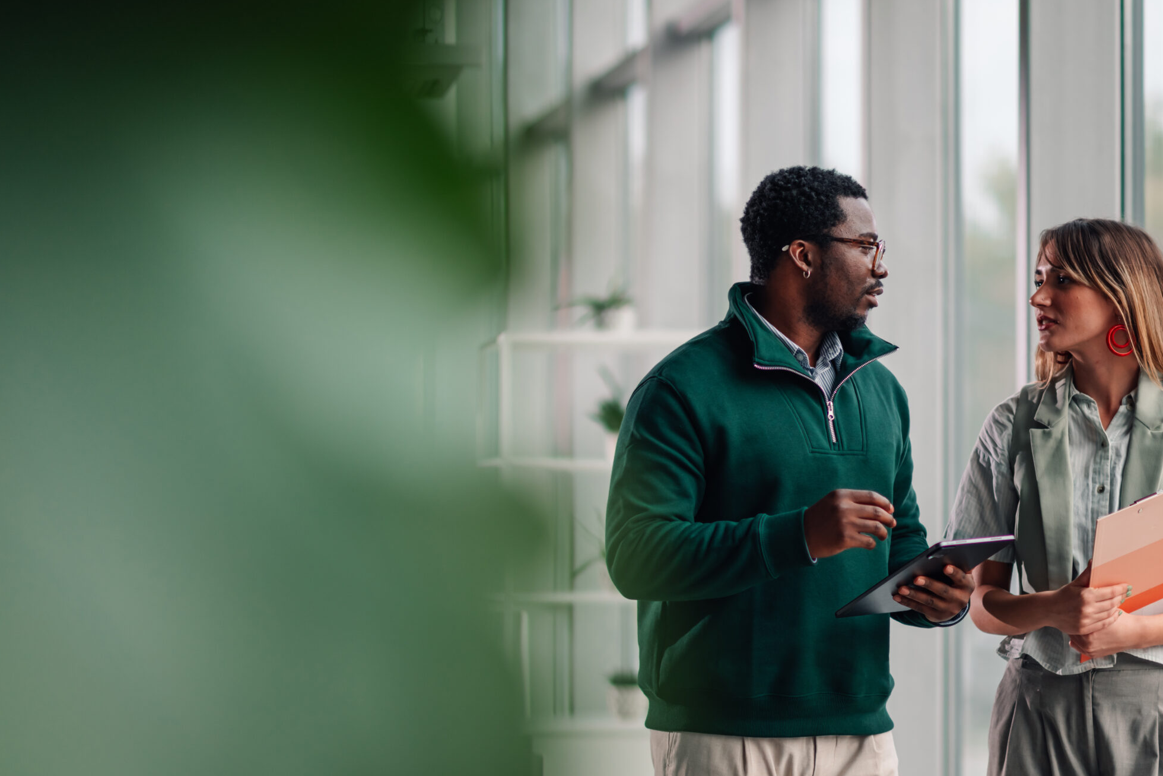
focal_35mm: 111
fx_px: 3586
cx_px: 565
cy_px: 472
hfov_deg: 18.4
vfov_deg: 12.3
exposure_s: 1/200
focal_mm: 85
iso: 160
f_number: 1.4
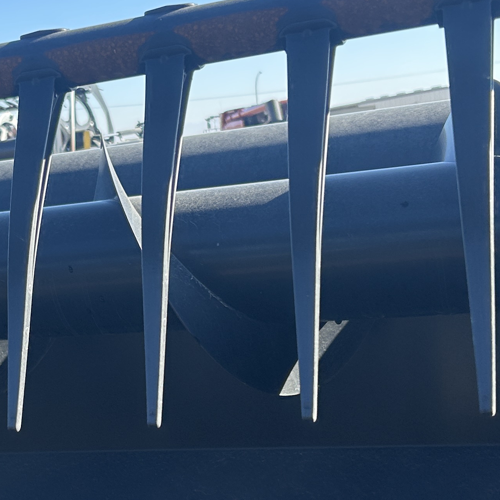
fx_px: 1177
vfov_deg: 24.0
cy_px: 298
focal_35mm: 72
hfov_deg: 23.4
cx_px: 52
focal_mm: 5.7
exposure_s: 1/1751
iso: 50
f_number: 1.5
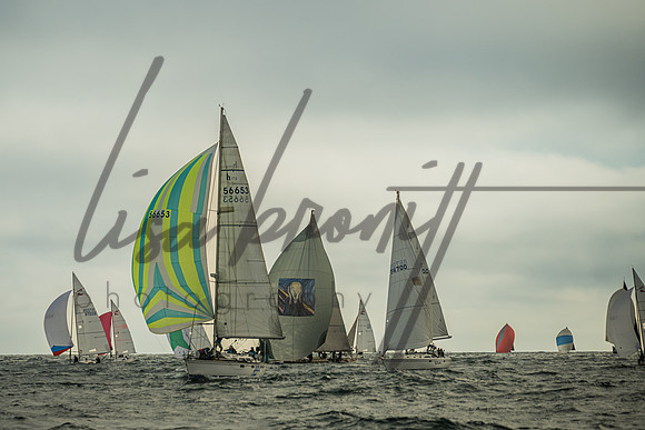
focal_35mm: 239
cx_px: 268
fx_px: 4282
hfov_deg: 8.6
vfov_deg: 5.8
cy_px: 178
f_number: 6.3
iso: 250
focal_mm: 200
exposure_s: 1/640
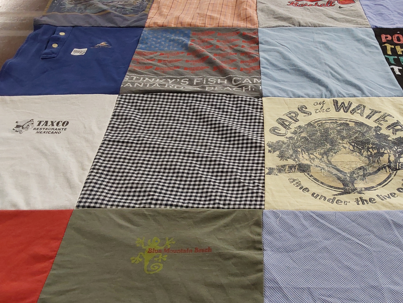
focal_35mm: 37
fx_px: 431
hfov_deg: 49.4
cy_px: 164
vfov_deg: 38.6
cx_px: 262
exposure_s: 1/60
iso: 100
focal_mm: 2.91
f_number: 1.9
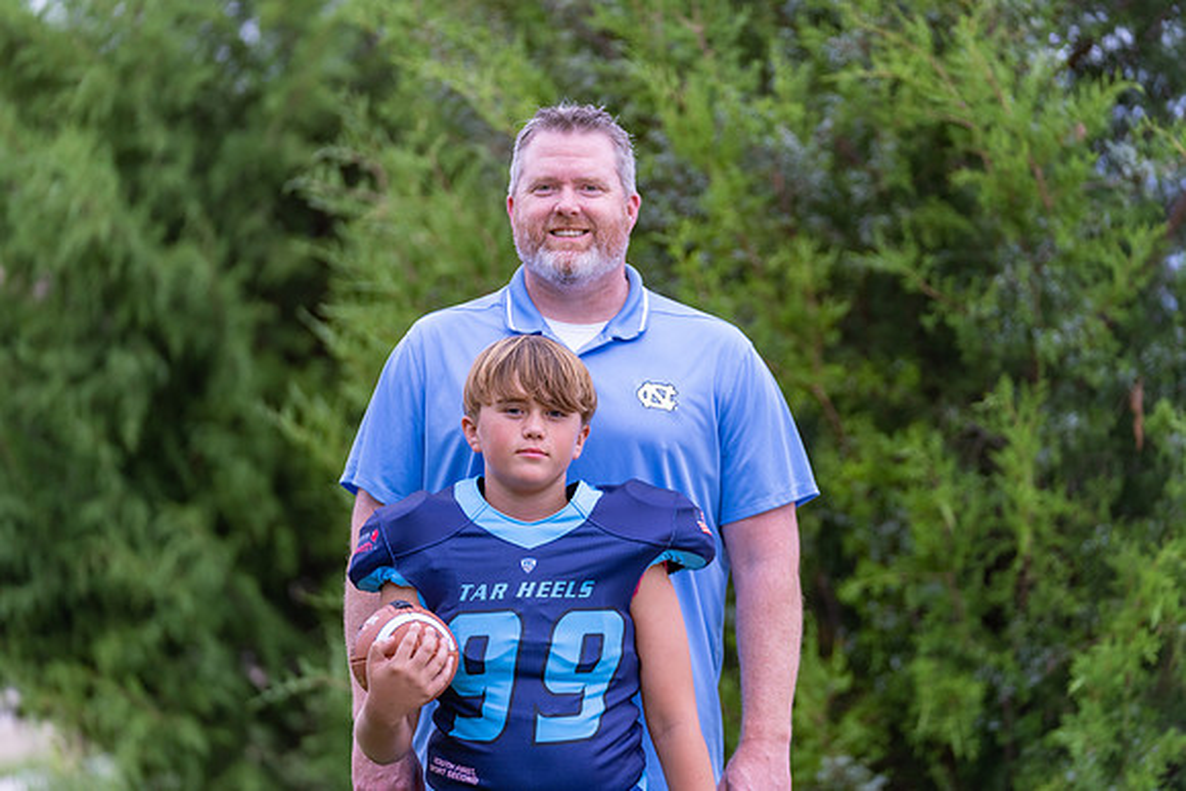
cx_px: 593
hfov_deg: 14.1
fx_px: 4811
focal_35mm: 146
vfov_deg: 9.4
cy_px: 396
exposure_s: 1/320
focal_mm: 146
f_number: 2.8
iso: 500
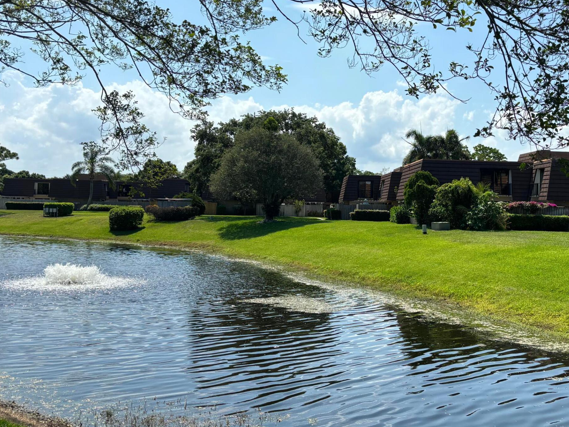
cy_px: 191
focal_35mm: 41
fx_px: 674
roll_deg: -1.1
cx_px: 372
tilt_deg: +1.3
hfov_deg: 45.2
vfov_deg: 35.1
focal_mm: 5.96
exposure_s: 1/2710
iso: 50
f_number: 1.6
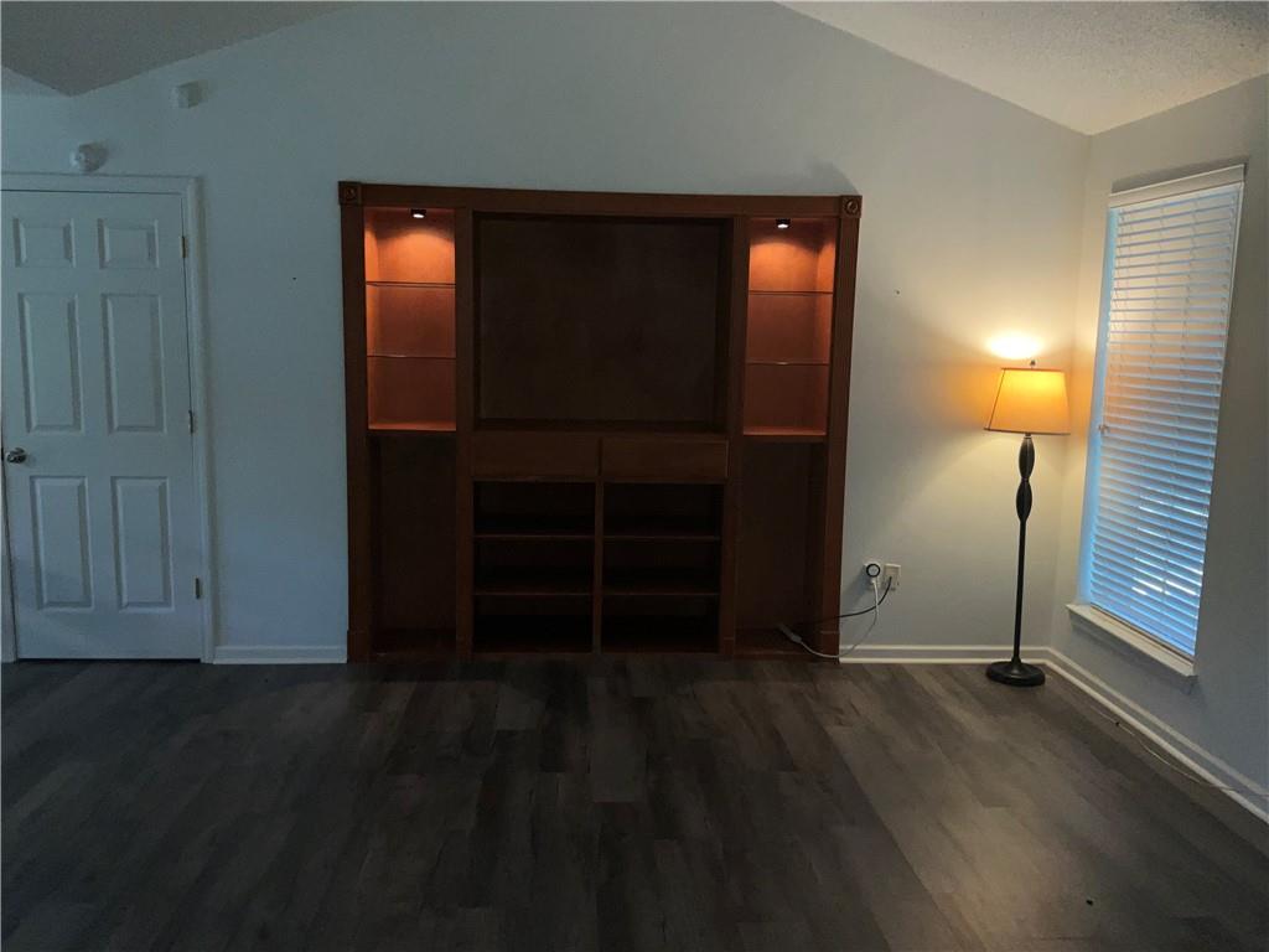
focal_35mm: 29
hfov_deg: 61.7
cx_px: 634
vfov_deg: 48.2
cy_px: 476
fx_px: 1063
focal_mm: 3
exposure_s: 1/60
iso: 32
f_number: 1.8
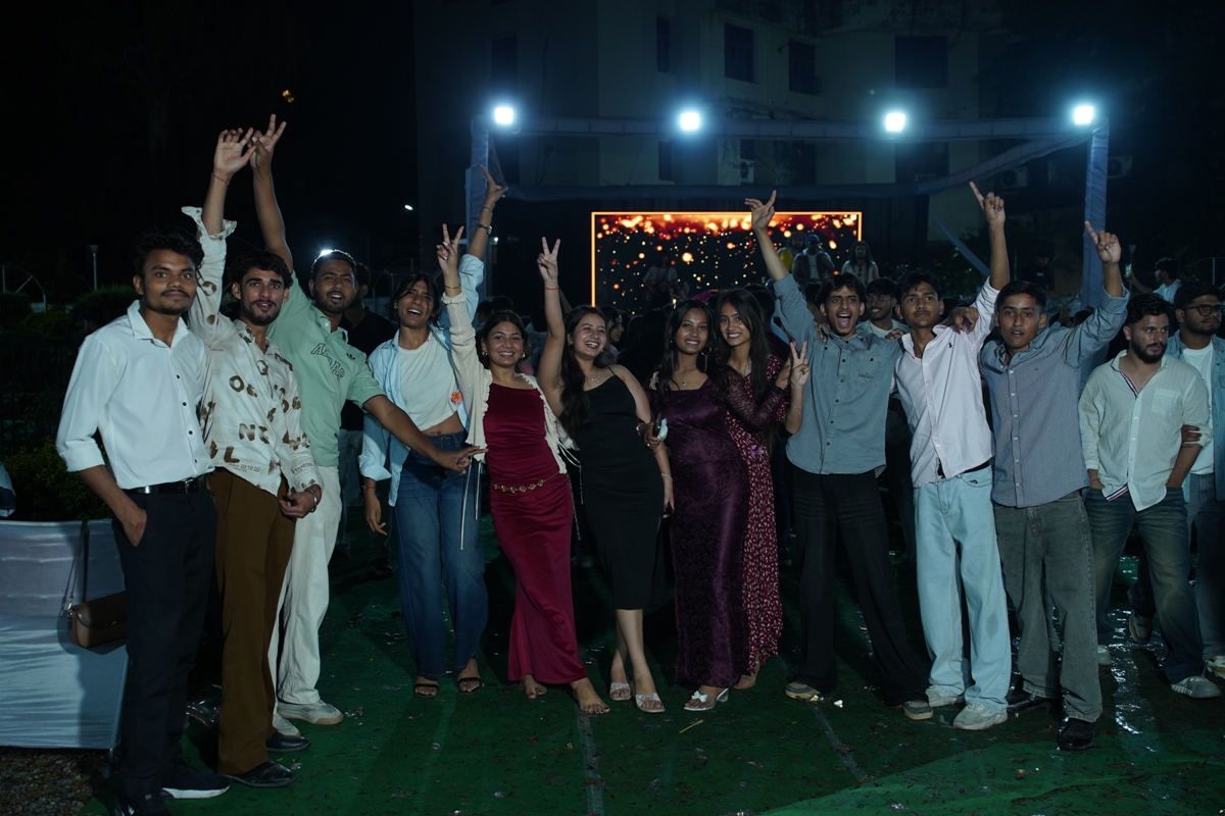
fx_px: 1191
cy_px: 408
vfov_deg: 37.9
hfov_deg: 54.4
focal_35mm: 35
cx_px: 612
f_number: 4
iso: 1000
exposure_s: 1/160
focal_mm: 35
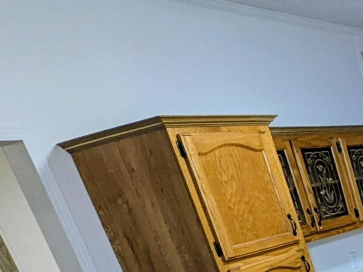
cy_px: 353
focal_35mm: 44
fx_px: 461
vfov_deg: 27.5
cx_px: 549
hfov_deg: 28.0
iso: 57
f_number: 2.2
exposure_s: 1/60
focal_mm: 1.85
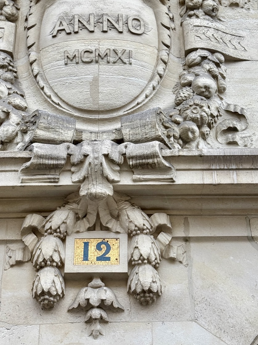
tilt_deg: +37.7
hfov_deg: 21.3
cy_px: 130
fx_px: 686
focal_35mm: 69
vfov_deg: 28.1
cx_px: 101
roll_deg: -1.2
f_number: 1.78
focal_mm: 6.76
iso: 80
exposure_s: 1/121
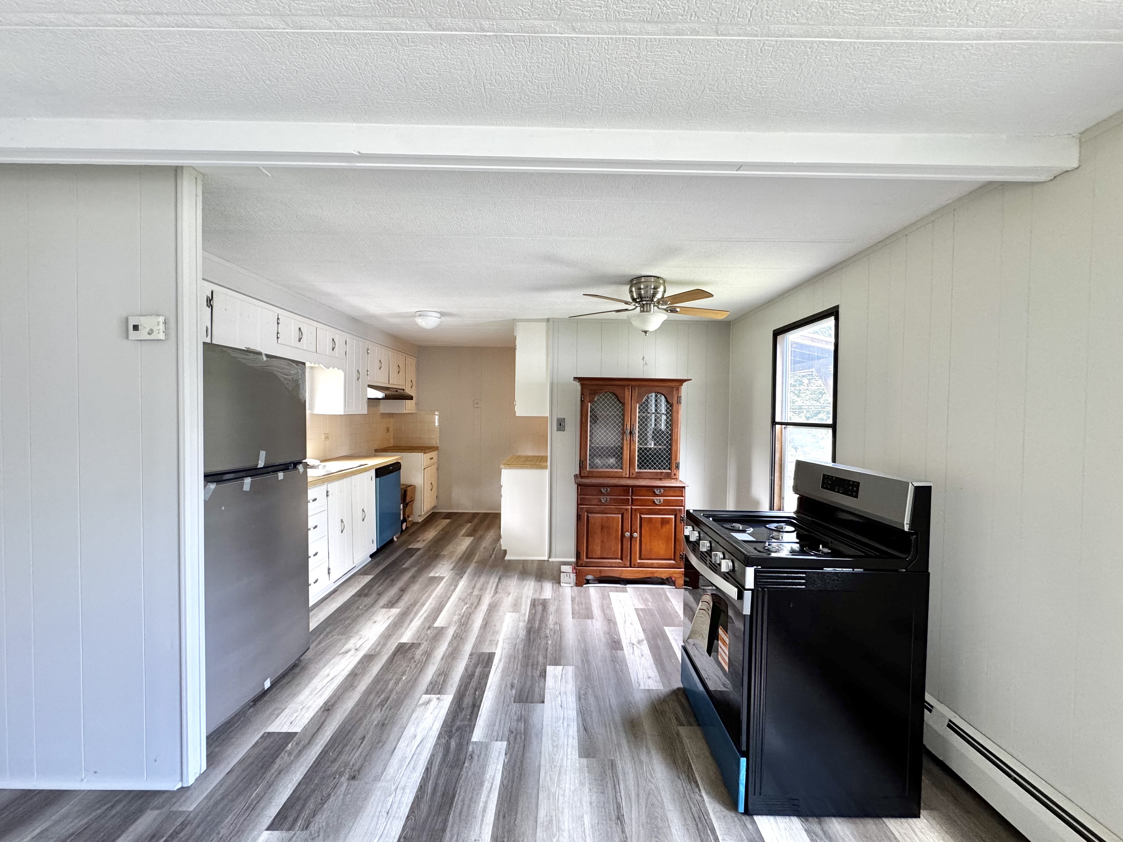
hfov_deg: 102.1
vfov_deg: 85.7
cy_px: 421
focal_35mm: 14
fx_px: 454
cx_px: 562
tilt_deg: -1.7
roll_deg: -1.3
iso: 200
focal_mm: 2.22
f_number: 2.2
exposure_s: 1/60
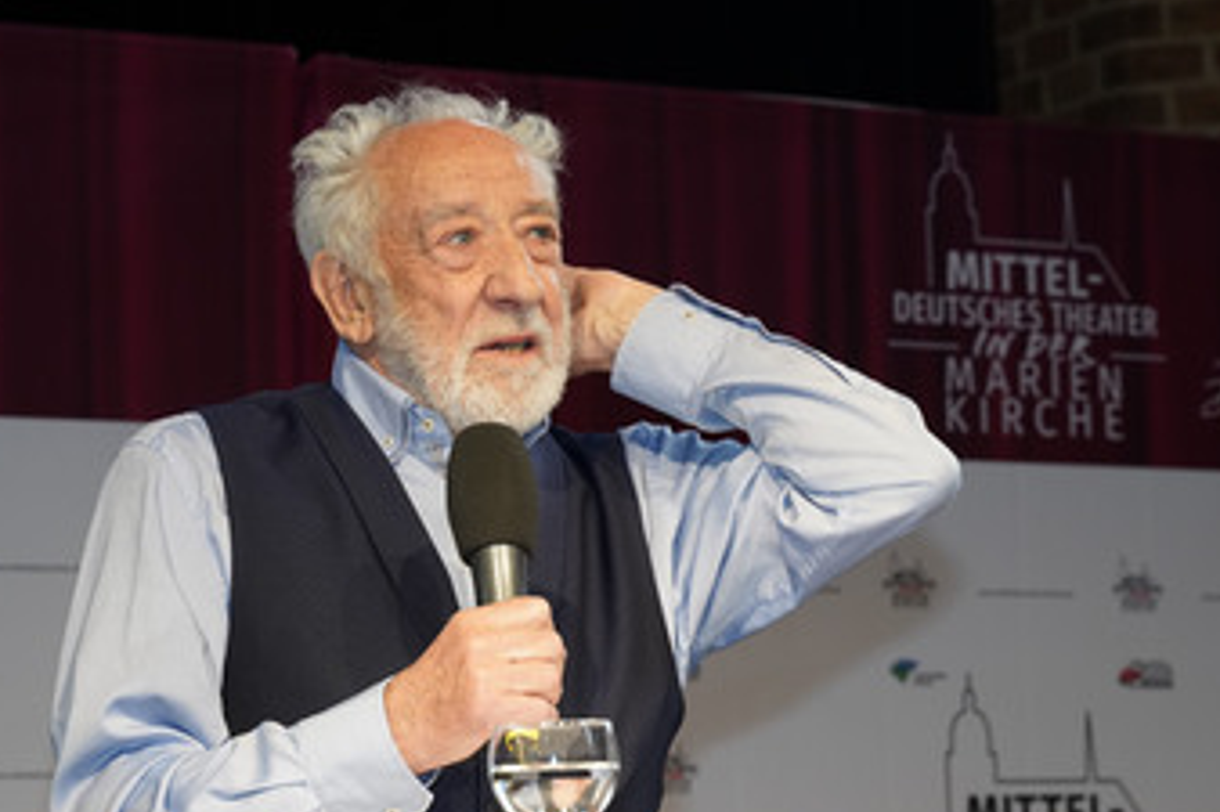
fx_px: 3387
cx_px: 529
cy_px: 484
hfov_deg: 20.4
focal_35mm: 100
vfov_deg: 13.7
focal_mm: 75
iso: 1250
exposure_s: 1/125
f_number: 6.3
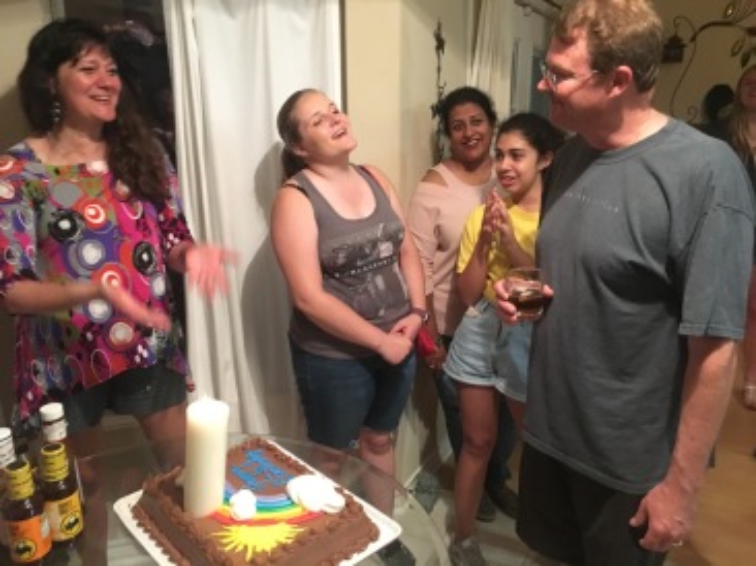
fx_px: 633
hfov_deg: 61.7
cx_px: 378
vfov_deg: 48.2
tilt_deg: -16.1
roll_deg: +0.6
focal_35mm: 29
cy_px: 283
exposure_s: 1/15
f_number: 2.2
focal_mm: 4.15
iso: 320
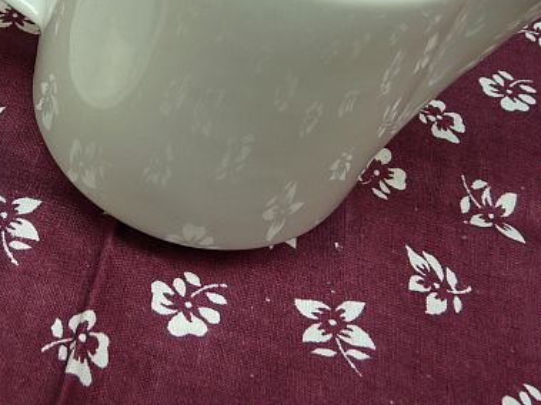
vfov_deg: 25.1
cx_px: 103
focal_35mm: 57
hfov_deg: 32.8
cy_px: 71
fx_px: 891
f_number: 2.8
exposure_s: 1/40
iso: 100
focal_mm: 4.8
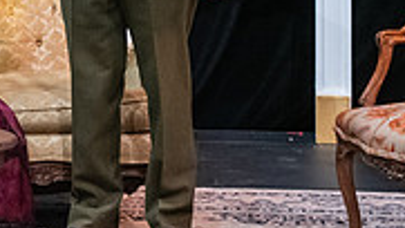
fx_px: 2020
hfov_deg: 11.2
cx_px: -103
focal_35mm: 188
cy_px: -133
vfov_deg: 6.4
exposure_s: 1/200
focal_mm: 56
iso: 3200
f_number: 3.2
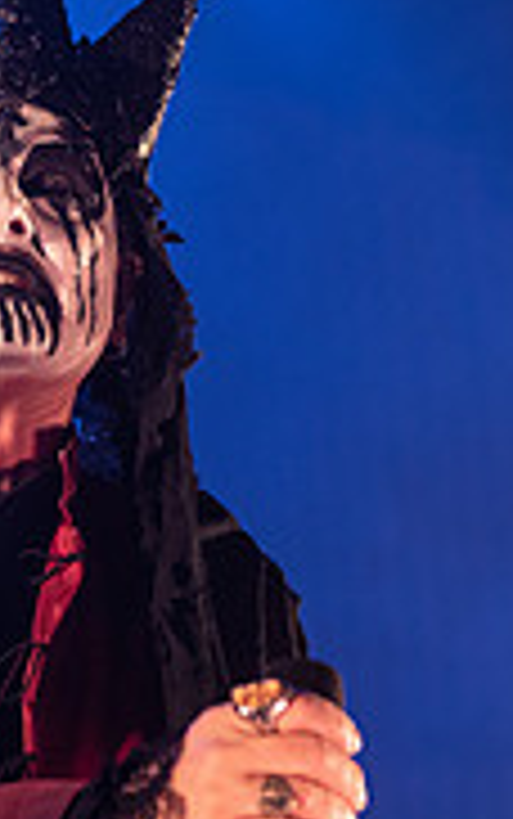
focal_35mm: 176
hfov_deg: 7.4
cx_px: -63
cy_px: 495
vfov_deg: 11.9
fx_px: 3931
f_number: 3.2
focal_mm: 70
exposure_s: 1/320
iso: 2000
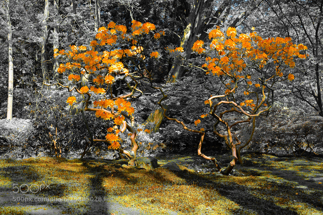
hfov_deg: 43.6
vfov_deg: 29.9
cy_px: 108
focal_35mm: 45
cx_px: 162
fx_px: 404
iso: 200
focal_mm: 30
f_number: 6.3
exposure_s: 1/160
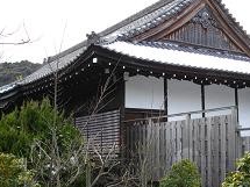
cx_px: 156
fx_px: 419
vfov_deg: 25.2
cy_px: 86
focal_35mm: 58
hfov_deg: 33.1
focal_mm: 5.7
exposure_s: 1/200
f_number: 2.9
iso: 100
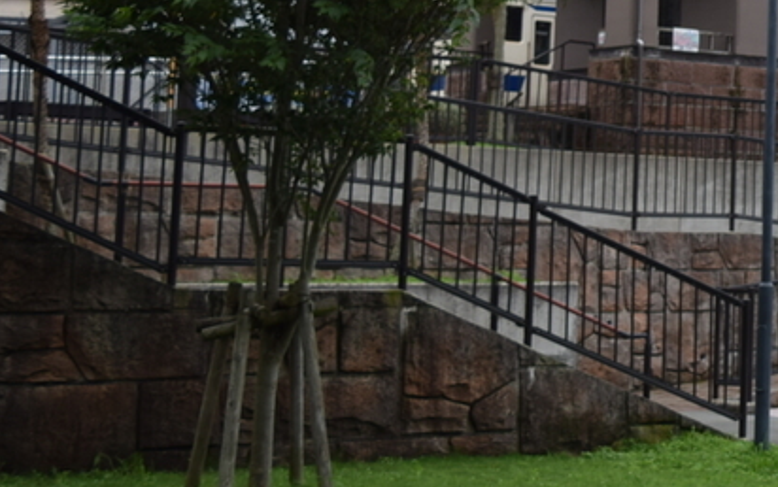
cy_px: -60
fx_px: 2174
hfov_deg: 18.5
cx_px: 1084
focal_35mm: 102
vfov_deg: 12.5
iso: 100
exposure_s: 1/500
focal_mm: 23
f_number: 5
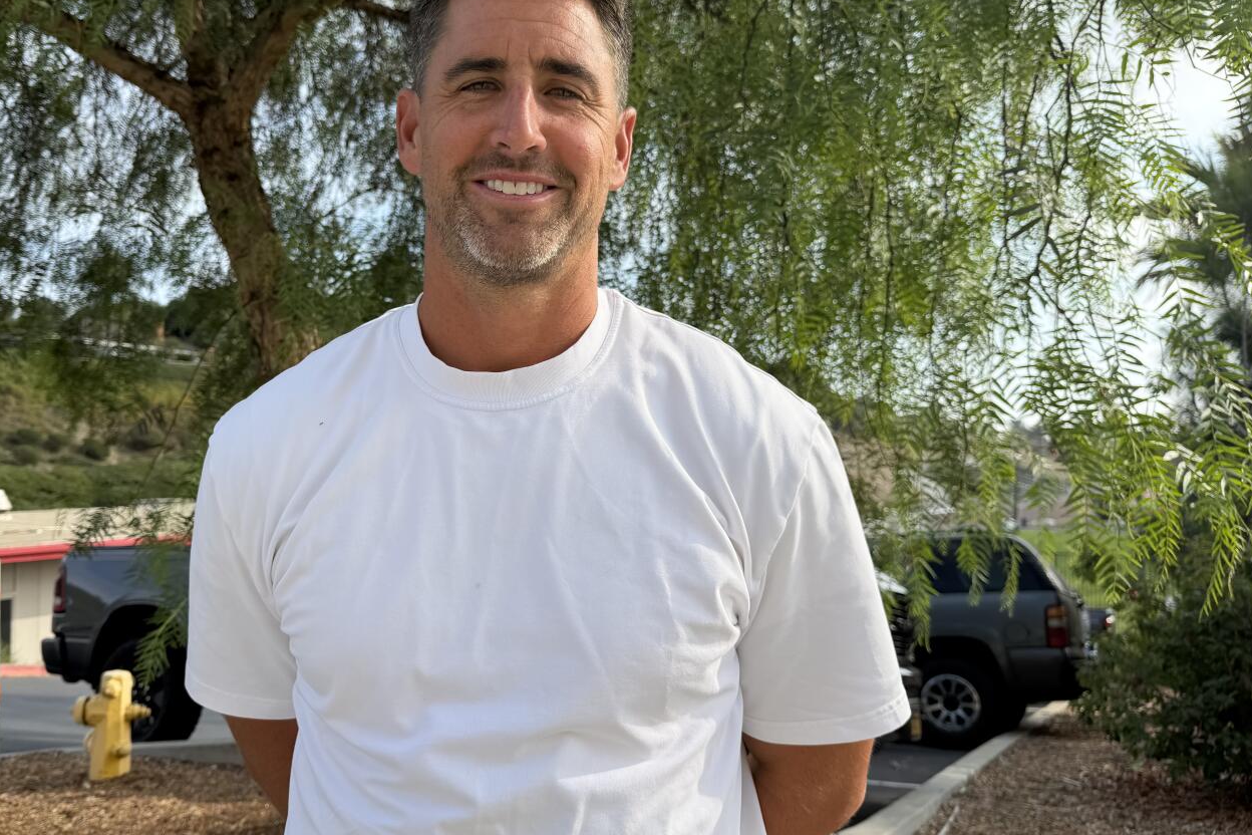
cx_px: 510
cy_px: 372
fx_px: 1043
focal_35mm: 30
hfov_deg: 61.5
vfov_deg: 43.5
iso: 80
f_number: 1.78
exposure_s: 1/2232
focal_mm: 6.76
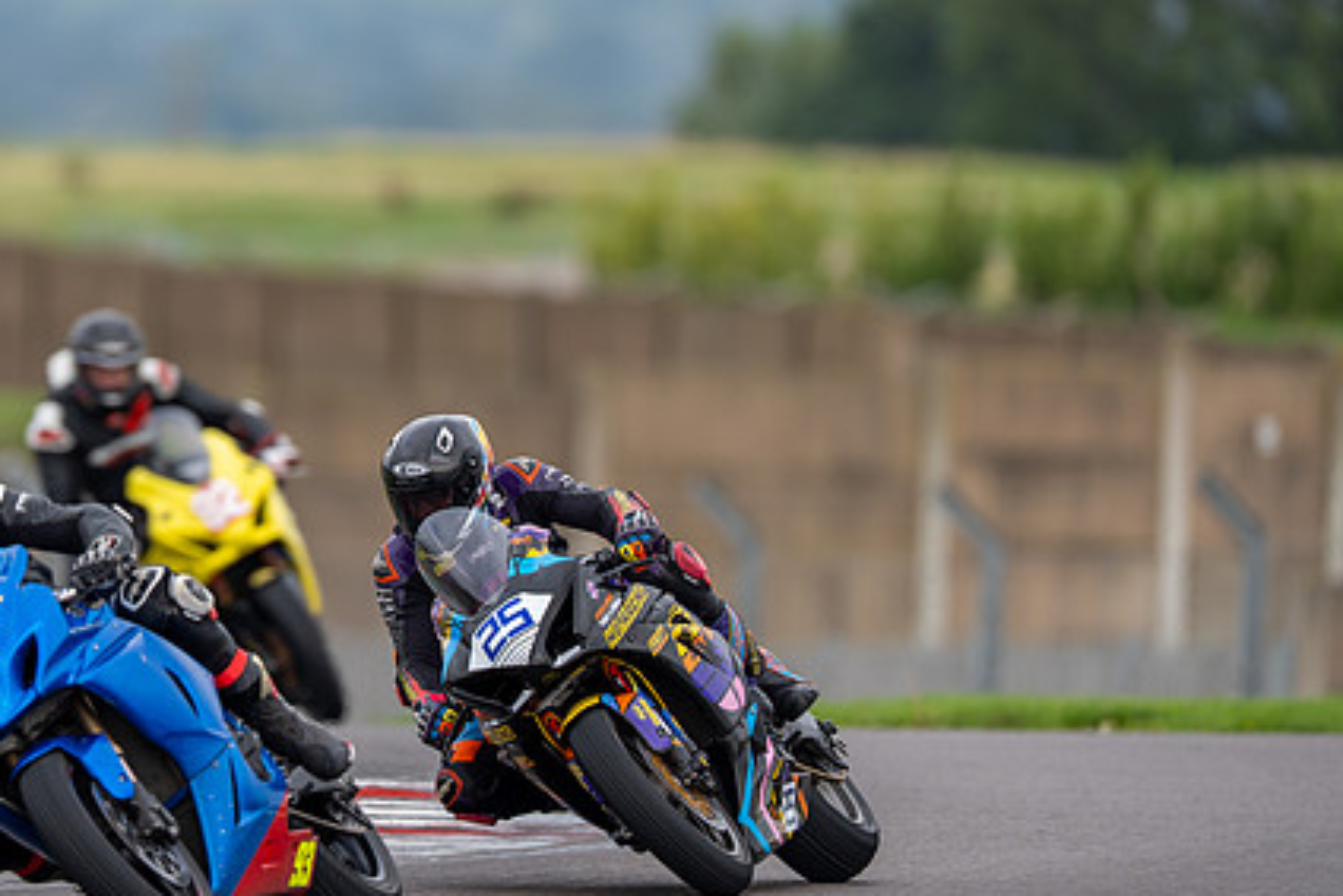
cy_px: 419
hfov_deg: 2.3
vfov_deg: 1.5
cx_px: 396
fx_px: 33846
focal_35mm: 907
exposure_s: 1/500
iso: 125
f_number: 4.5
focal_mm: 600
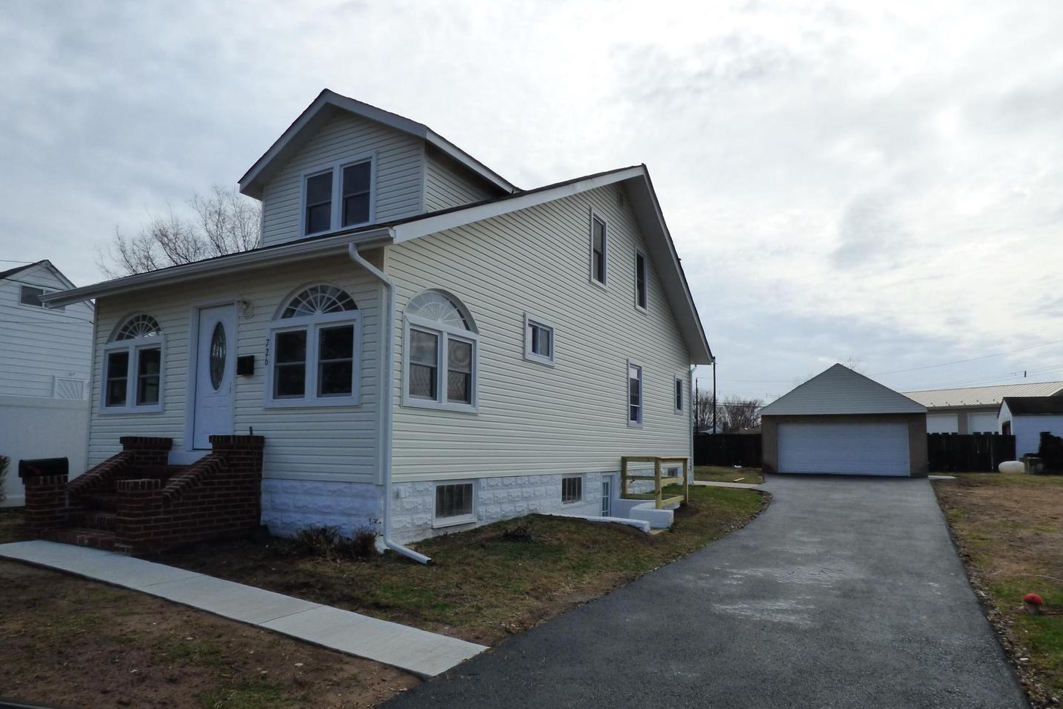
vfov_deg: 57.1
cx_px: 534
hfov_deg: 78.6
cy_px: 395
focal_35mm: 22
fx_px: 649
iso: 200
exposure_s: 1/640
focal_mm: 3.64
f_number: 6.3
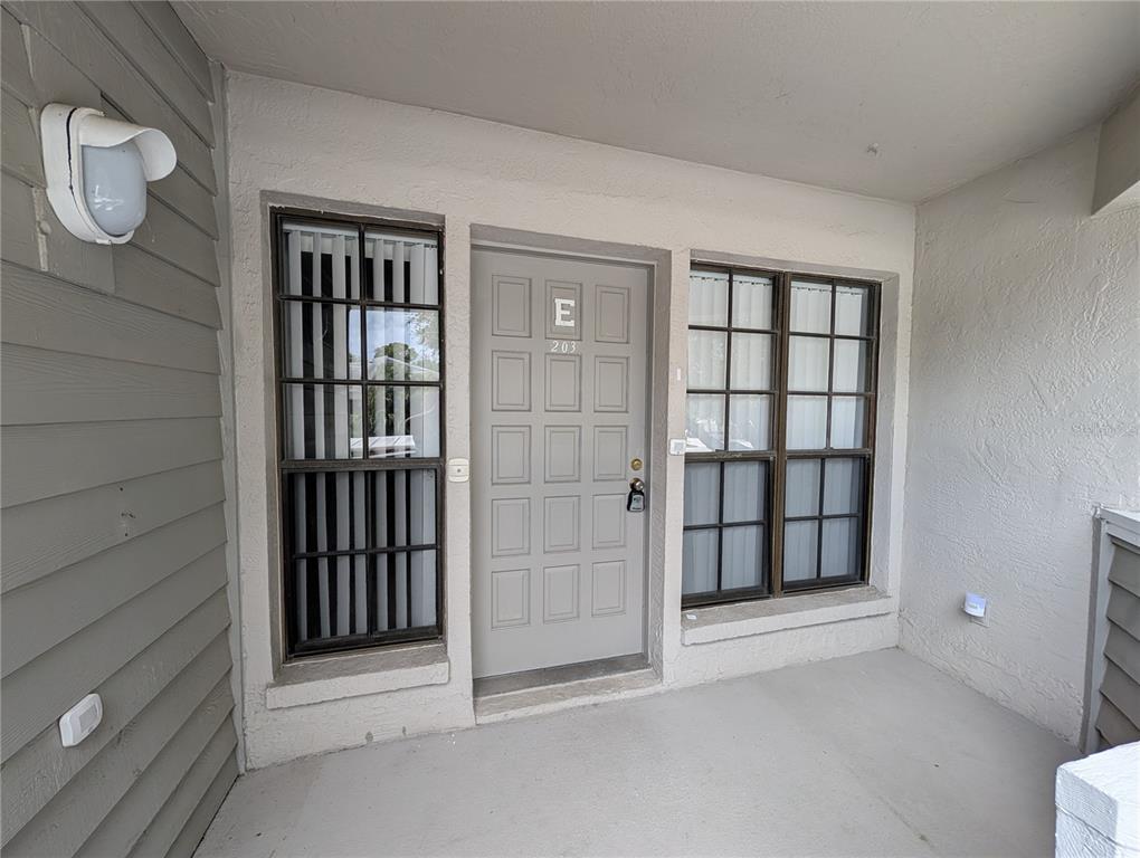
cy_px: 429
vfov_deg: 94.6
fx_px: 396
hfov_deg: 110.5
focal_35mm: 12
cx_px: 570
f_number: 1.7
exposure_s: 1/500
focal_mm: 2.02
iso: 61
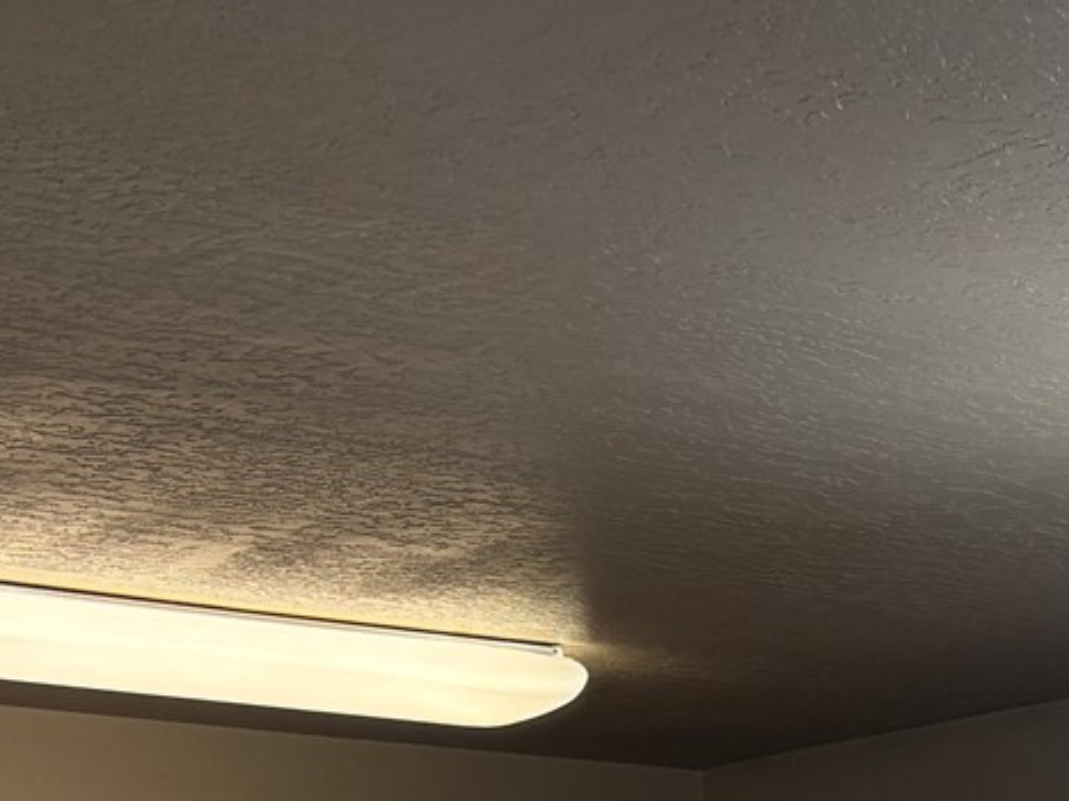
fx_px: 3520
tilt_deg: -6.5
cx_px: 1339
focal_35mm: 114
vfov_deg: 11.6
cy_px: 1611
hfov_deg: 16.4
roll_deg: -1.2
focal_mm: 5.96
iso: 100
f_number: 1.6
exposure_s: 1/120
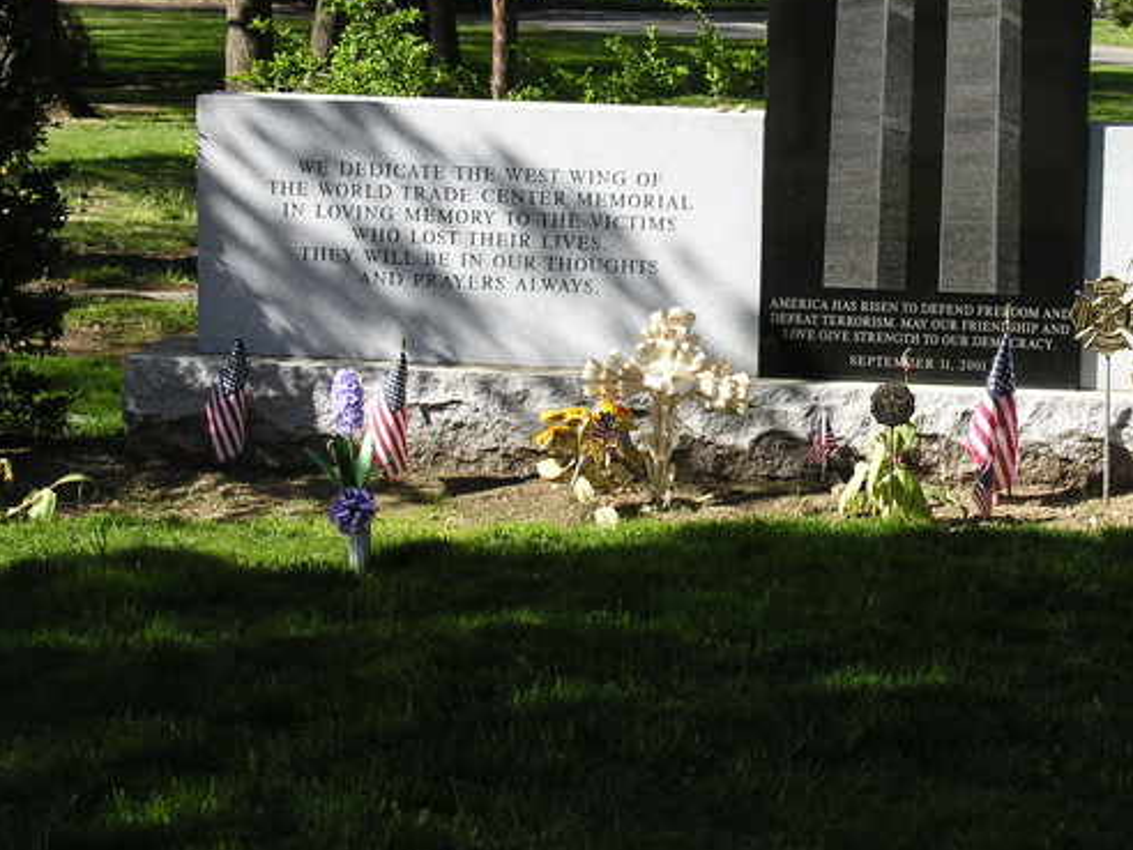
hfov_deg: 20.4
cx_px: 907
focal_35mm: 95
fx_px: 3109
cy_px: 336
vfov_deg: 15.5
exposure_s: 1/202
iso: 50
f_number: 4.5
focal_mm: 15
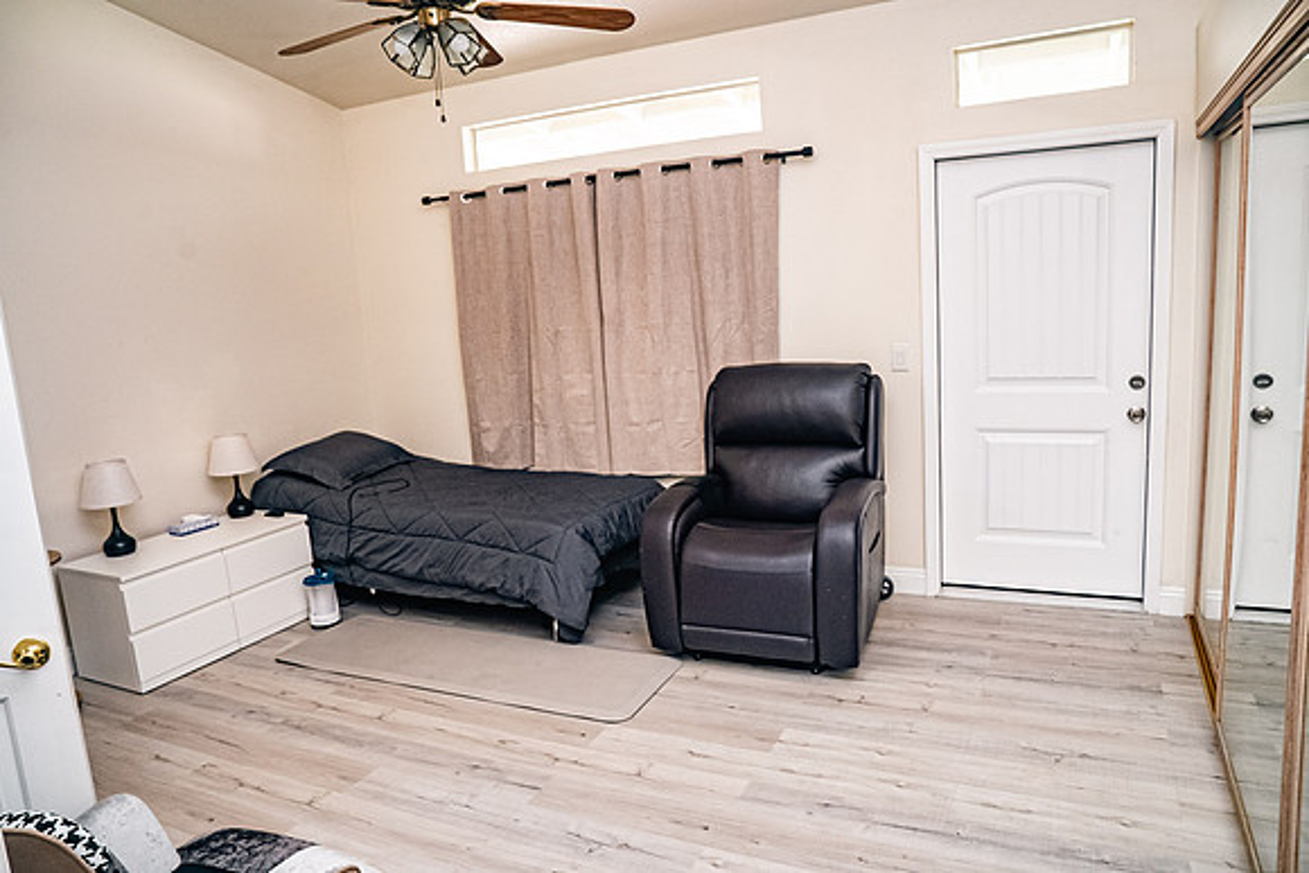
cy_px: 436
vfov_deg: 53.2
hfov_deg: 73.7
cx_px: 654
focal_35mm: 24
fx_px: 873
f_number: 5.6
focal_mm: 24
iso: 1000
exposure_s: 1/100
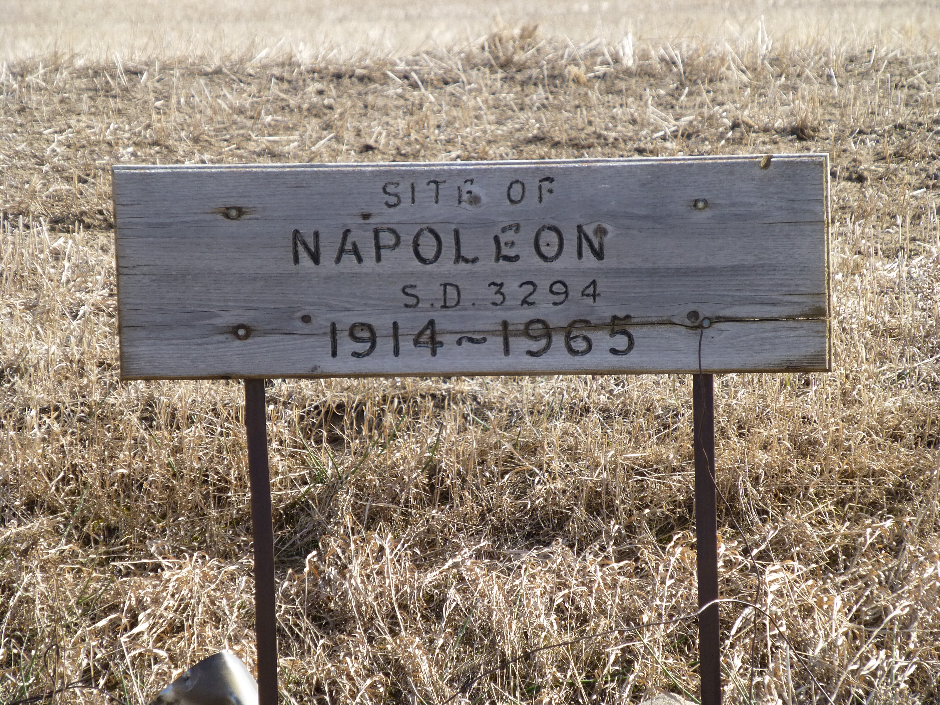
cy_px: 352
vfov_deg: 6.0
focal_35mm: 249
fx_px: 6762
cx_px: 470
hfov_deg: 8.0
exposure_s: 1/200
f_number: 5.7
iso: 100
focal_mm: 44.4
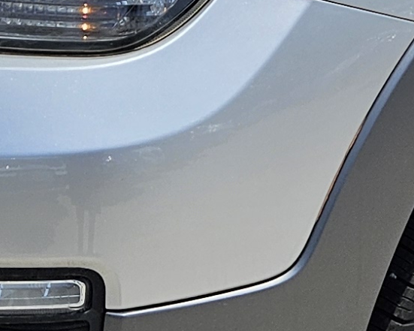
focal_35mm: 163
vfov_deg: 9.2
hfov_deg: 11.7
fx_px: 1998
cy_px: -194
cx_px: 456
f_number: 1.8
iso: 25
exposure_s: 1/3540
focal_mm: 5.4
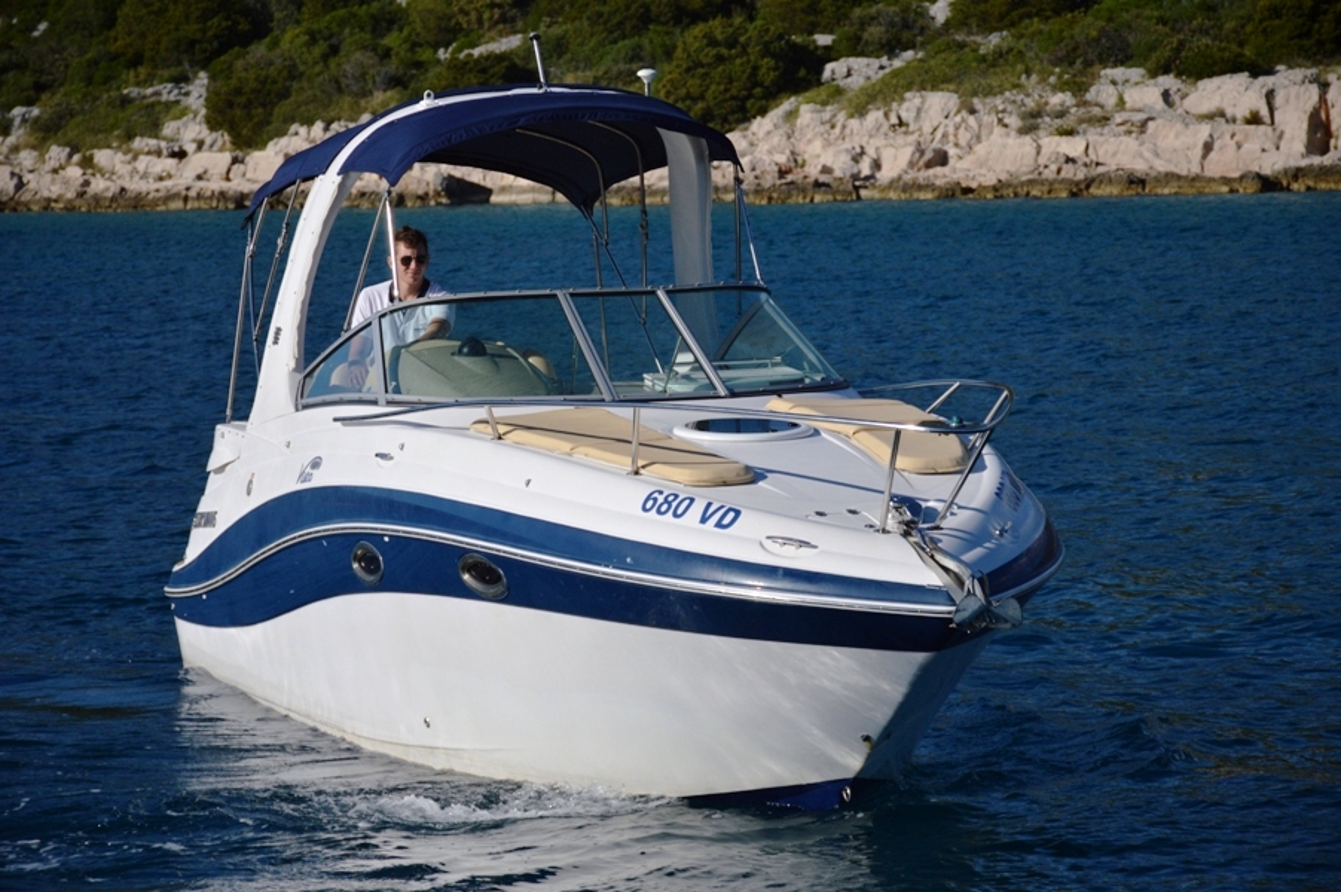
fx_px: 4746
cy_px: 446
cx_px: 670
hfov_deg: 16.1
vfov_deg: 10.7
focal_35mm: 128
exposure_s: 1/4000
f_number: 5.3
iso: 250
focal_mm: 85
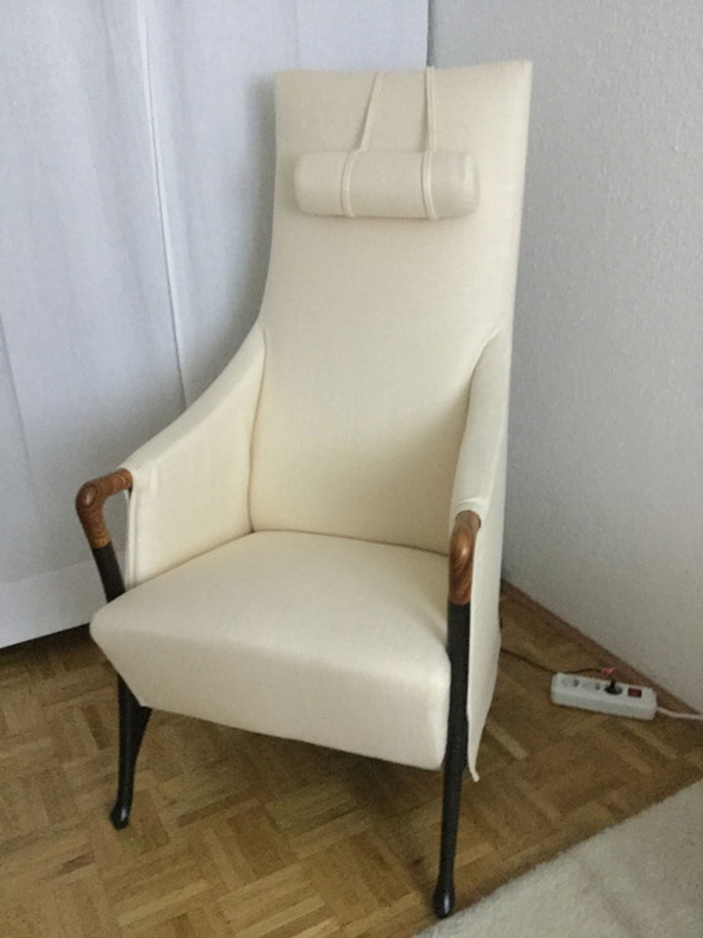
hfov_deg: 45.4
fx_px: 840
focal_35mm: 31
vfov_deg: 58.4
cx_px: 352
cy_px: 469
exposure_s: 1/17
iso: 500
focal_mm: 3.3
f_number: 2.4
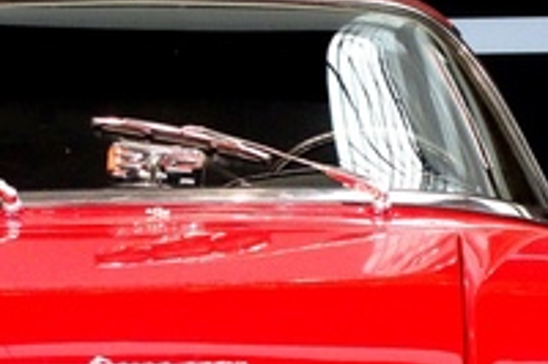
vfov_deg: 5.1
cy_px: 378
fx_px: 4061
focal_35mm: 267
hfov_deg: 7.7
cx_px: 134
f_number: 4.5
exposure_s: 1/100
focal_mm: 33.2
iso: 1000
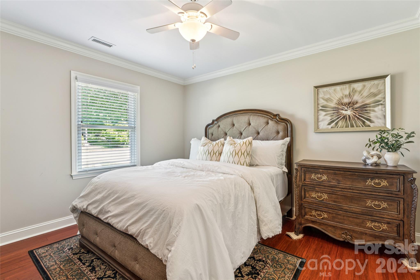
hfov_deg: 95.0
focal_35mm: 16
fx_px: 192
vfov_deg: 72.0
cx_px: 210
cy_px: 140
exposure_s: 1/2
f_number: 9
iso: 100
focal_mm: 16.5
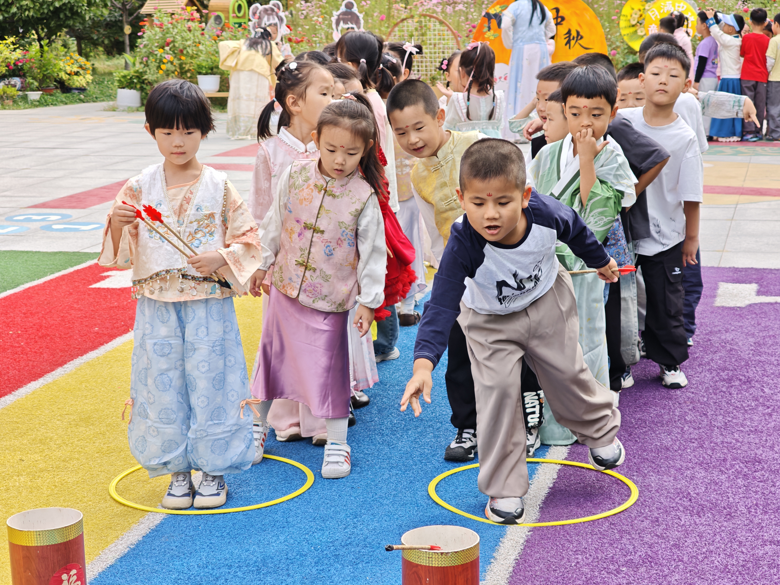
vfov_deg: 21.0
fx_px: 1577
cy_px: 292
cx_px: 390
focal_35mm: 70
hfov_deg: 27.8
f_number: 1.8
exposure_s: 1/611
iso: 50
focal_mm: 11.5
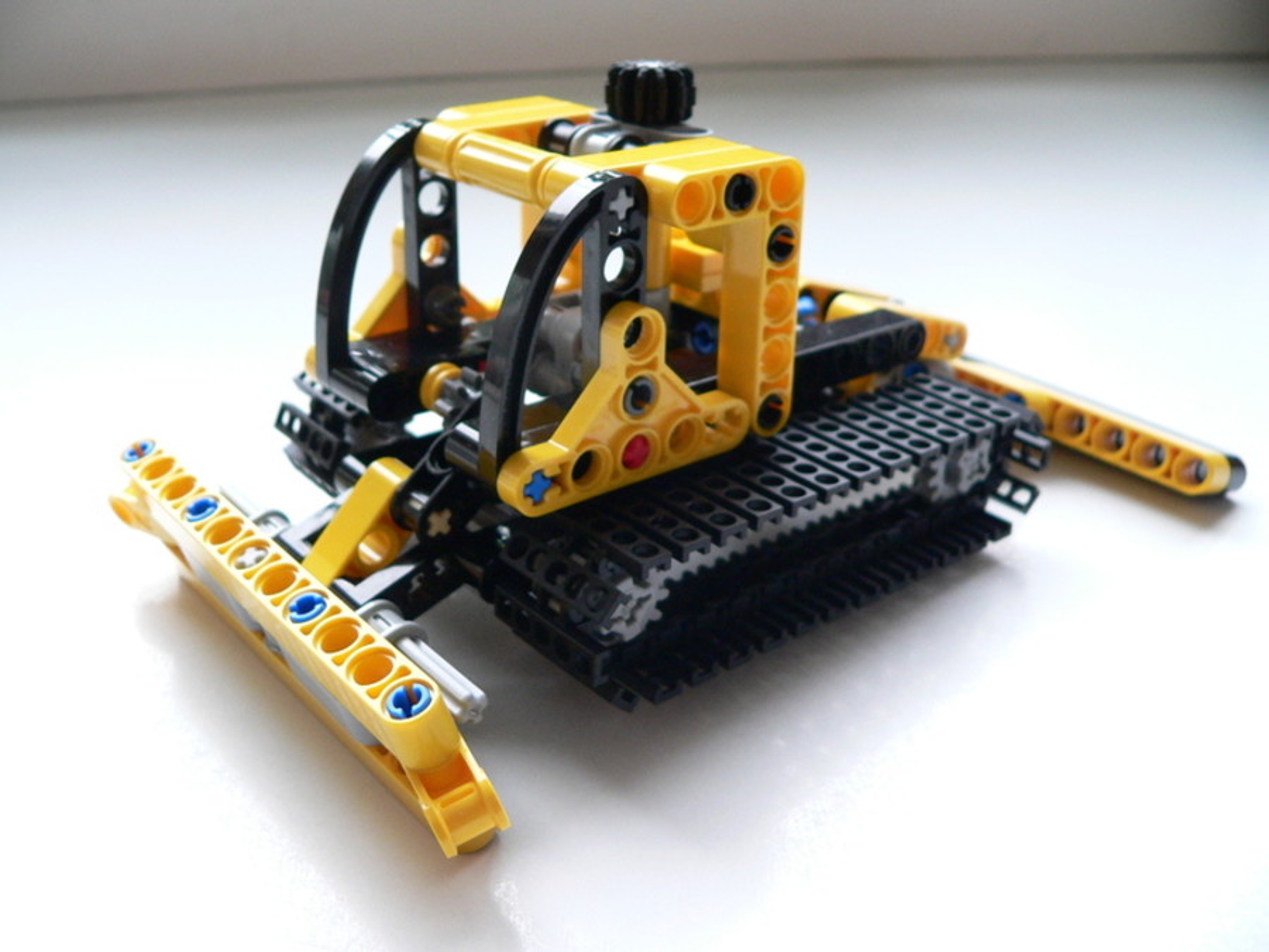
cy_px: 476
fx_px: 1320
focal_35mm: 36
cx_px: 634
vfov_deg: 39.7
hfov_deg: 51.4
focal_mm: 6
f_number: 2.8
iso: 200
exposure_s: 1/13
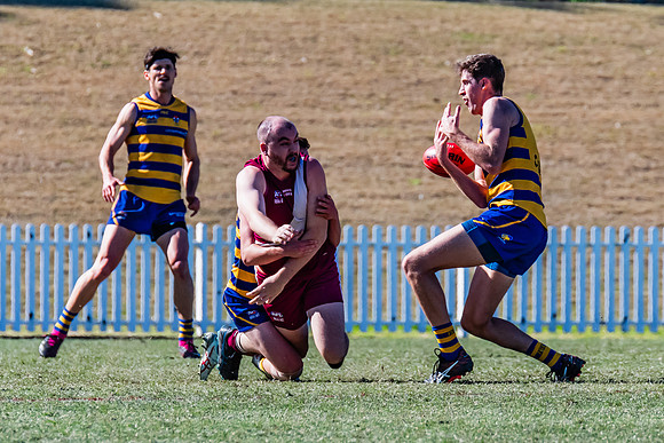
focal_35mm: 880
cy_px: 167
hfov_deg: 2.3
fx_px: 16236
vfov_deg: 1.6
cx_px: 365
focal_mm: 420
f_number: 8
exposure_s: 1/1600
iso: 800
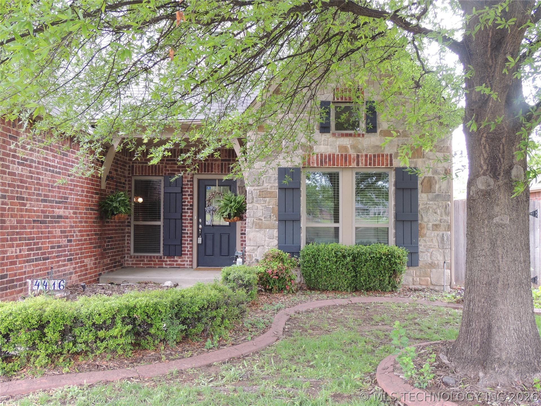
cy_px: 203
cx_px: 270
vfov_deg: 40.7
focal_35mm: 35
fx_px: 547
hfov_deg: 52.6
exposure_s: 1/50
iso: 125
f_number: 3.3
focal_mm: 6.2
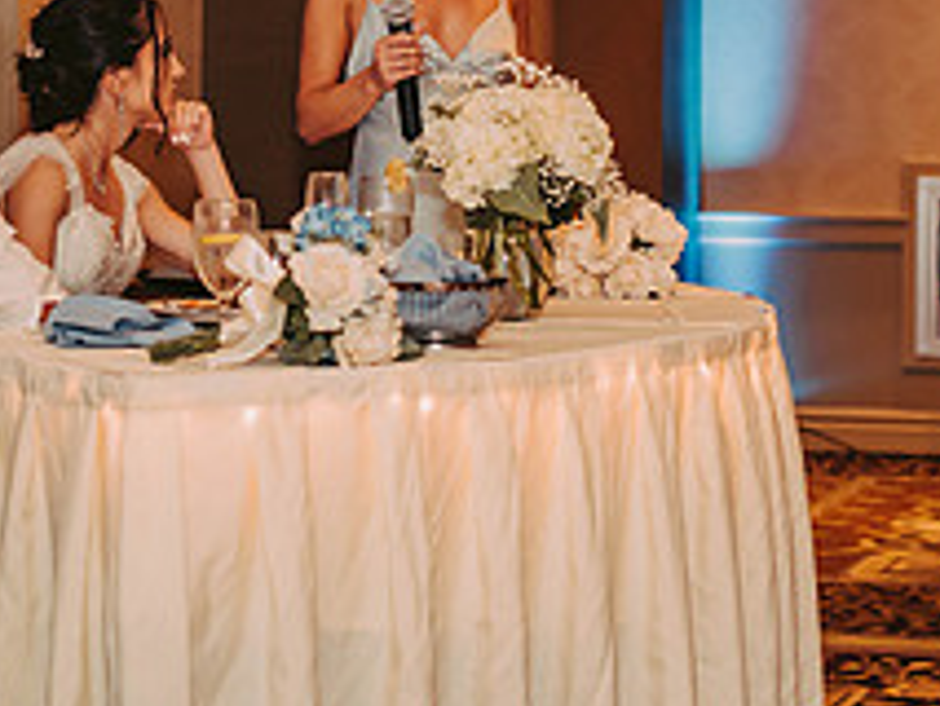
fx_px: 3559
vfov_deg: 11.2
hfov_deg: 15.0
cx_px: 450
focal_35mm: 131
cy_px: -77
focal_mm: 50
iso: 800
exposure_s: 1/125
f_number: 2.5
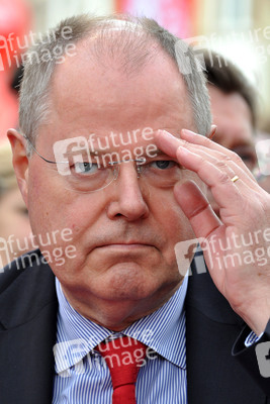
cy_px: 202
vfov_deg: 7.4
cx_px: 135
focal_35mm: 278
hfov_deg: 5.0
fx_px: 3119
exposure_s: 1/160
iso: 400
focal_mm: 185
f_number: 8
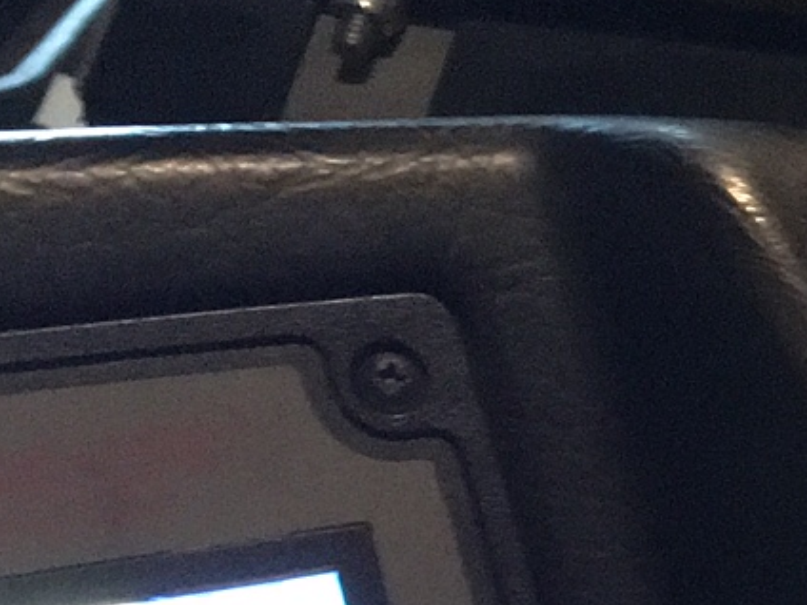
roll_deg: -2.1
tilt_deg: -35.7
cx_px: 1683
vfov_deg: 10.0
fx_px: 3217
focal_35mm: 138
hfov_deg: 12.4
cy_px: 1168
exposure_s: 1/15
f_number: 2.2
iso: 400
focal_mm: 4.15
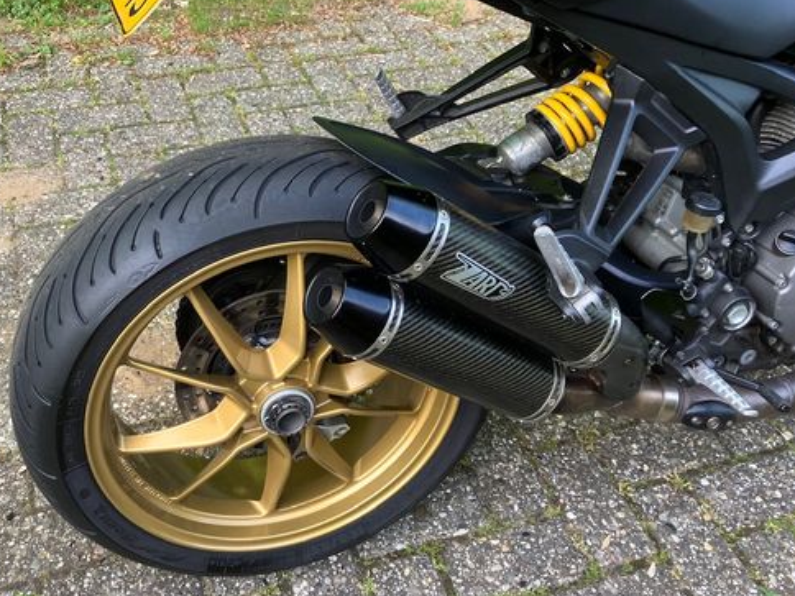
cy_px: 236
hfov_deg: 49.8
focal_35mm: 37
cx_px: 320
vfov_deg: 38.5
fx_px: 850
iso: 64
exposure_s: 1/121
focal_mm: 3.99
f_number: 1.8
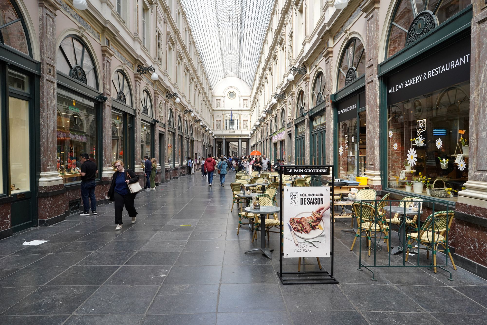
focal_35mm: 24
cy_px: 162
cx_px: 244
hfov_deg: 73.7
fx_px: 325
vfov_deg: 53.1
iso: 800
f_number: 11
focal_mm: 24
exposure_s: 1/100
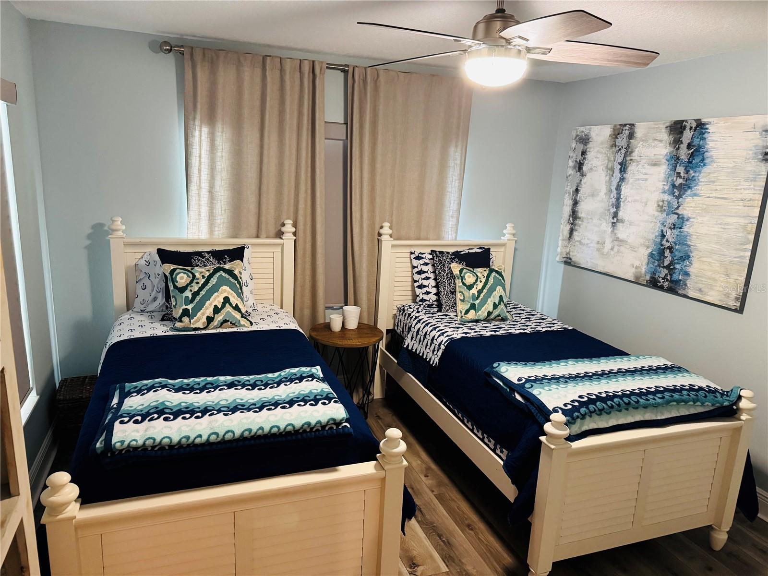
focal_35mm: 24
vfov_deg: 56.8
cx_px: 384
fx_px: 532
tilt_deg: -14.0
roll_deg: -2.4
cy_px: 288
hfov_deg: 71.6
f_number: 1.78
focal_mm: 6.76
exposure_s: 1/40
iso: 800
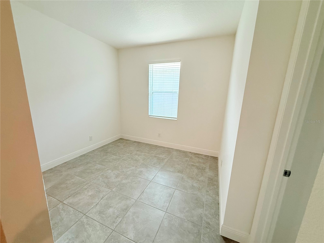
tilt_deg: -11.1
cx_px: 162
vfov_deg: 85.7
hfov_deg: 102.1
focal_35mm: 14
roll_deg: -1.8
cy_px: 122
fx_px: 131
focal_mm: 2.22
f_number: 2.2
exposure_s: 1/120
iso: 160
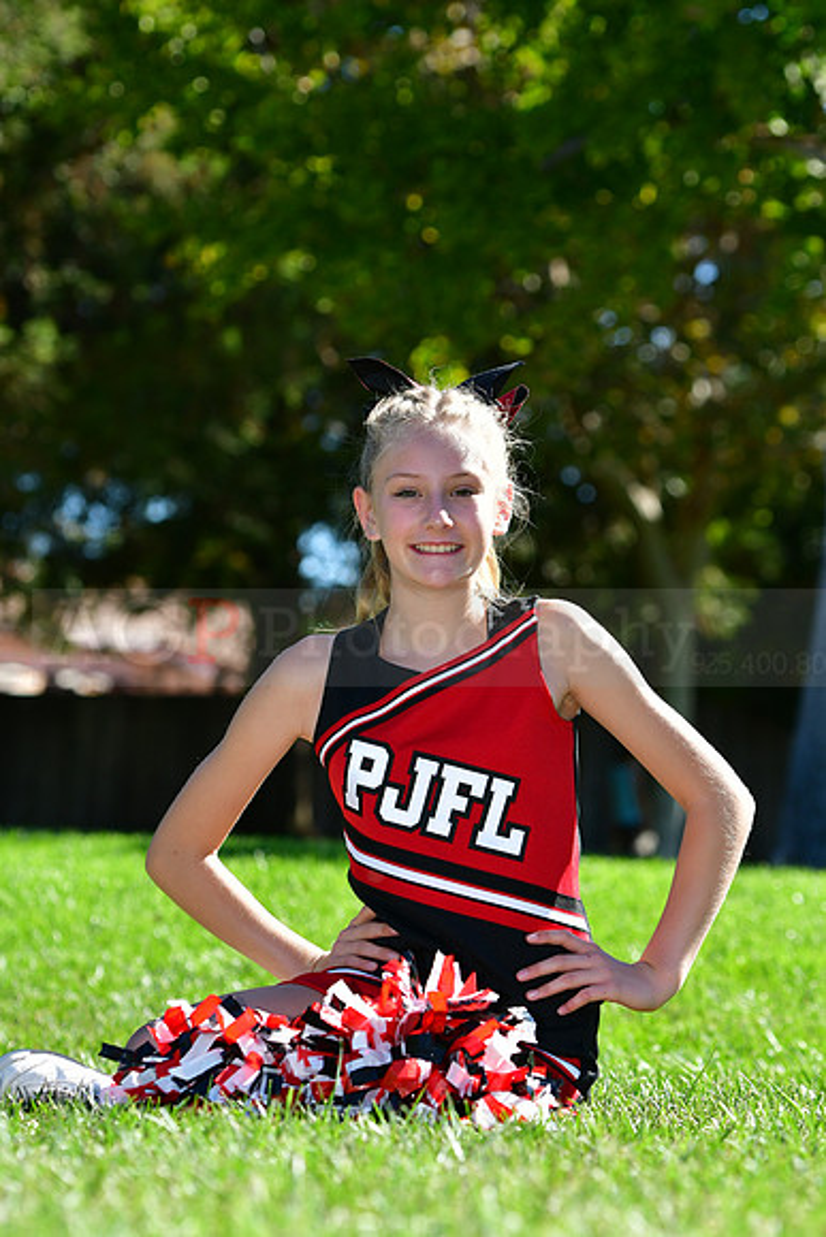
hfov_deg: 9.2
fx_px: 5159
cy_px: 618
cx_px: 413
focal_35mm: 150
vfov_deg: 13.7
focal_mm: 100
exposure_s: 1/1600
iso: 400
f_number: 4.5
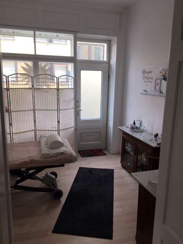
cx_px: 92
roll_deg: -0.6
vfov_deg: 61.7
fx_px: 204
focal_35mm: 29
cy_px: 122
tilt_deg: -10.7
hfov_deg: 48.2
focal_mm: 4.15
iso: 25
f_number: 2.2
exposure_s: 1/50
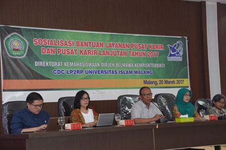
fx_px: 518
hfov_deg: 24.6
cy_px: 75
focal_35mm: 82
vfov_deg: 16.5
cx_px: 113
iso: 1250
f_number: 5
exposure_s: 1/60
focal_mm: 55
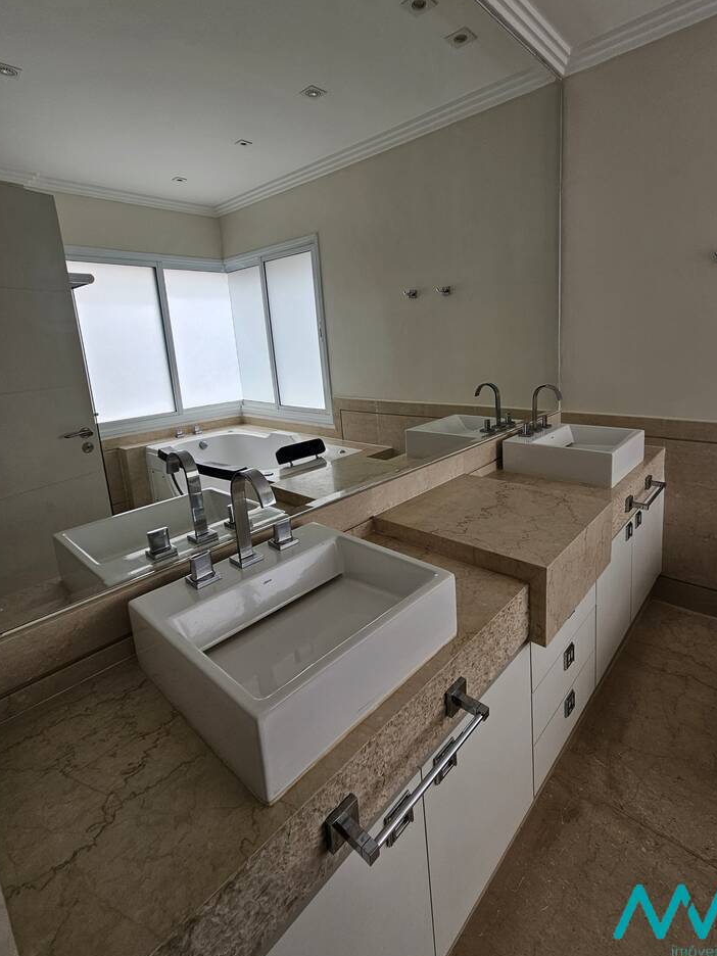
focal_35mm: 15
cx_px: 404
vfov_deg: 97.8
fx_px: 414
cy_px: 428
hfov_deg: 81.3
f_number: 2.2
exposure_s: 1/325
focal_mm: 2.2
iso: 50
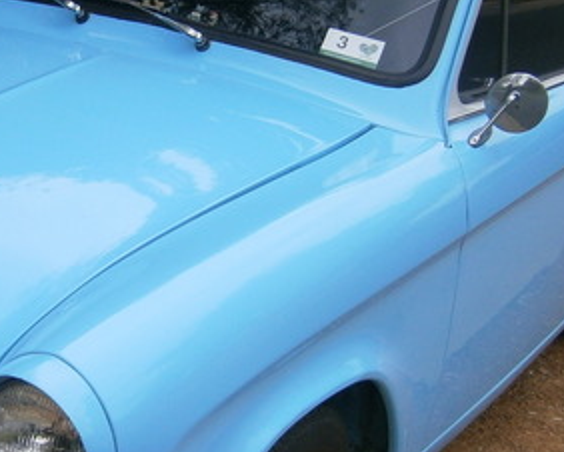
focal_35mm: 72
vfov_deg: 21.3
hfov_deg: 26.0
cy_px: 274
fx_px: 1203
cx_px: 130
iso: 80
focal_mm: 4.7
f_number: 2.8
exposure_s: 1/400
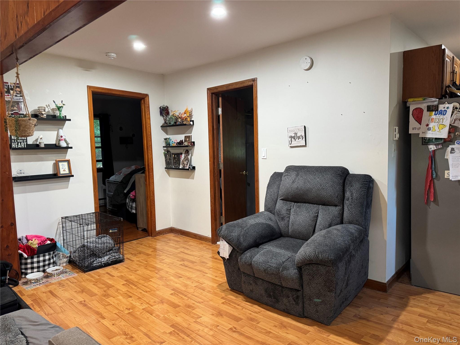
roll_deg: +1.4
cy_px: 172
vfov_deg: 56.8
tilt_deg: -5.6
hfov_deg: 71.6
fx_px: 319
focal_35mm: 24
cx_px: 230
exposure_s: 1/60
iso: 400
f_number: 1.78
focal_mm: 6.76
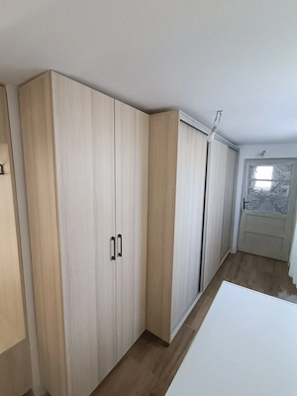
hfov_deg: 74.7
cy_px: 198
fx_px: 194
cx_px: 148
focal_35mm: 17
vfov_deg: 91.0
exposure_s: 1/50
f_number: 2.2
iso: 632
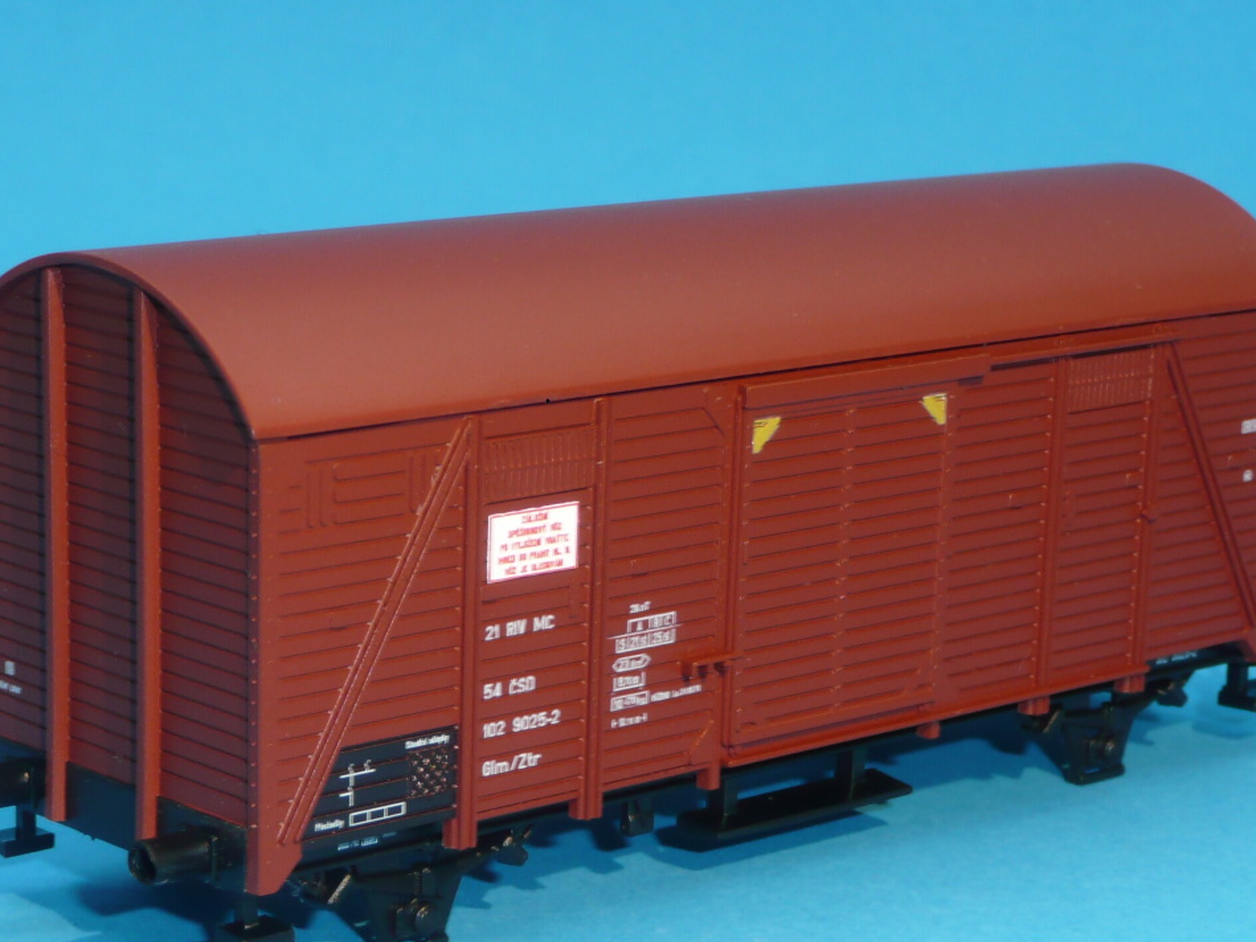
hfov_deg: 21.3
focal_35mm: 92
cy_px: 590
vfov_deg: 16.0
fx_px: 3339
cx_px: 499
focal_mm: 10.2
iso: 100
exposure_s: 1/30
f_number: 4.5
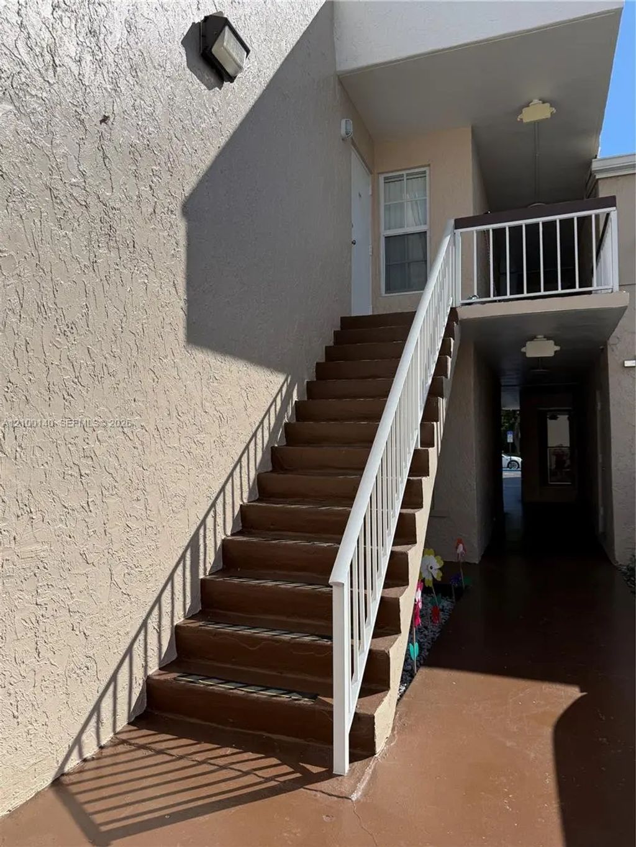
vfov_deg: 71.6
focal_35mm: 24
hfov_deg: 56.8
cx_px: 318
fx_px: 588
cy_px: 424
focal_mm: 6.76
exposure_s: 1/6711
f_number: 1.78
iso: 80
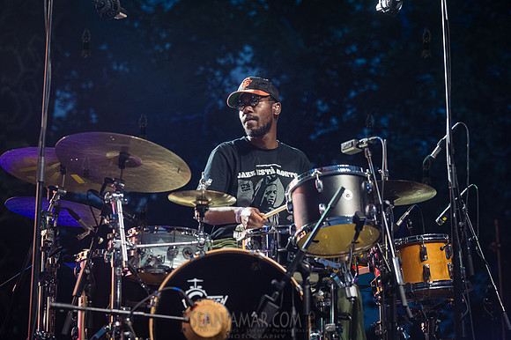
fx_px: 1206
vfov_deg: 16.1
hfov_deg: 23.9
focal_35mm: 85
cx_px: 256
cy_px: 170
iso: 5000
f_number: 3.5
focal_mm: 85
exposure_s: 1/640
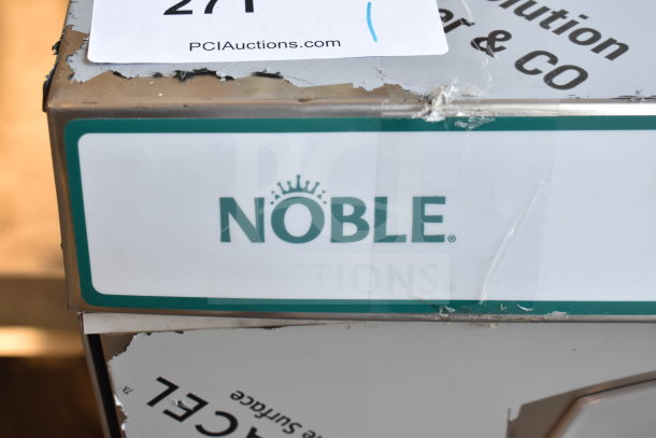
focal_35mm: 72
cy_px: 219
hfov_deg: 28.1
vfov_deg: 18.9
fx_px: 1312
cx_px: 328
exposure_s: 1/80
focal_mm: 48
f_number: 5.3
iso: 1000
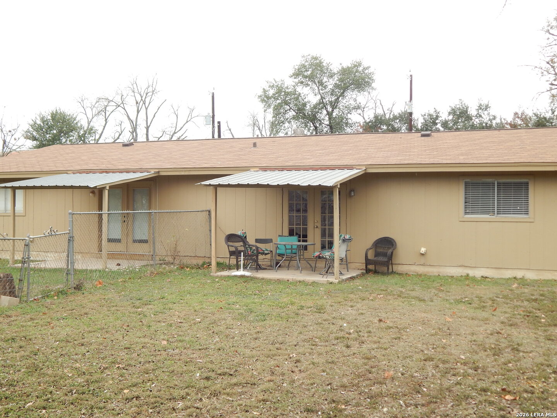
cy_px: 209
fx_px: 692
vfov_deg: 33.6
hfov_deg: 43.9
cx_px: 278
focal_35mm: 43
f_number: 3.6
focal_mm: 7.7
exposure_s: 1/160
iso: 125
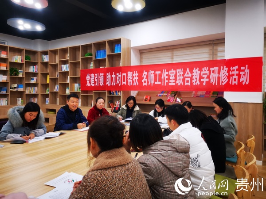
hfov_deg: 65.3
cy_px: 100
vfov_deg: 51.4
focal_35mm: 27
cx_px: 133
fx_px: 207
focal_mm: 5.58
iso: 320
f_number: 1.8
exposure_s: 1/100
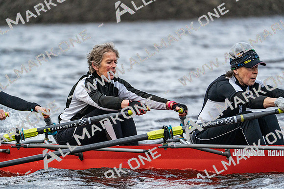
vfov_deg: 3.5
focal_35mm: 391
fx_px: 3085
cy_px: 94
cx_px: 142
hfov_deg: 5.3
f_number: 6.3
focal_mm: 391
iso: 4000
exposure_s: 1/1600
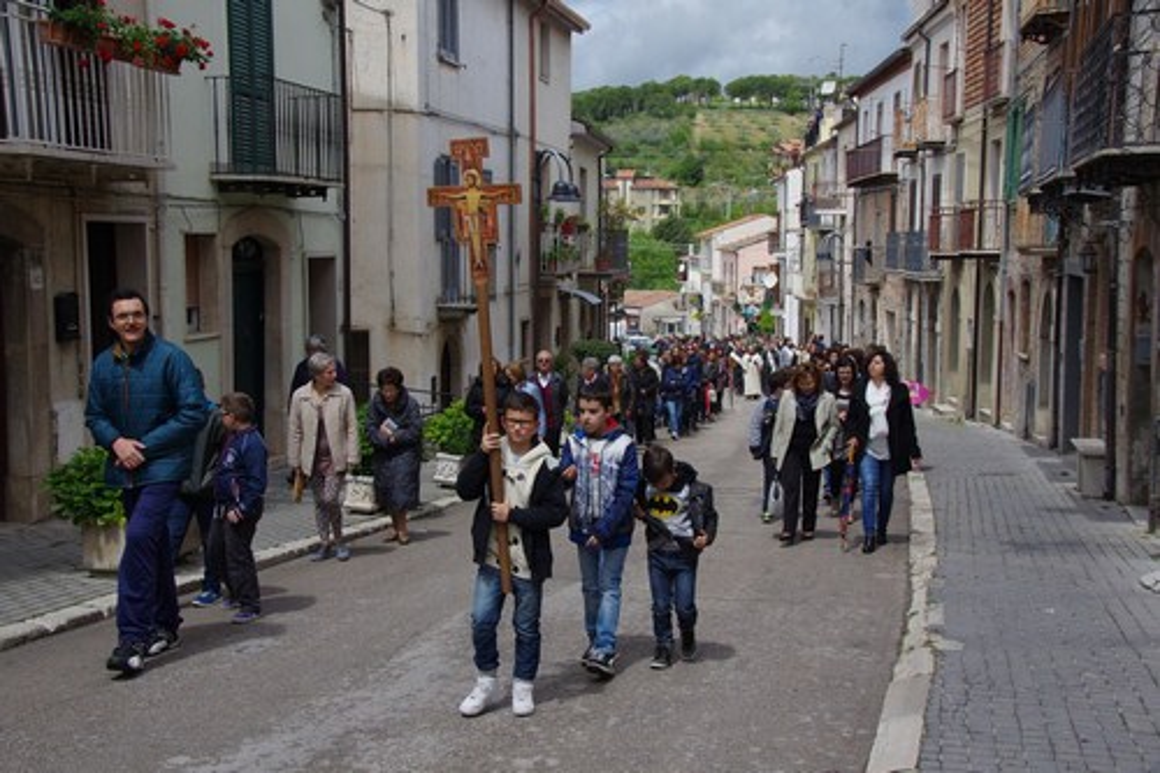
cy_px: 386
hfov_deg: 42.8
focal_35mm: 46
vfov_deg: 29.2
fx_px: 1482
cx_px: 580
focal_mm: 31
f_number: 10
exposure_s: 1/250
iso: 200
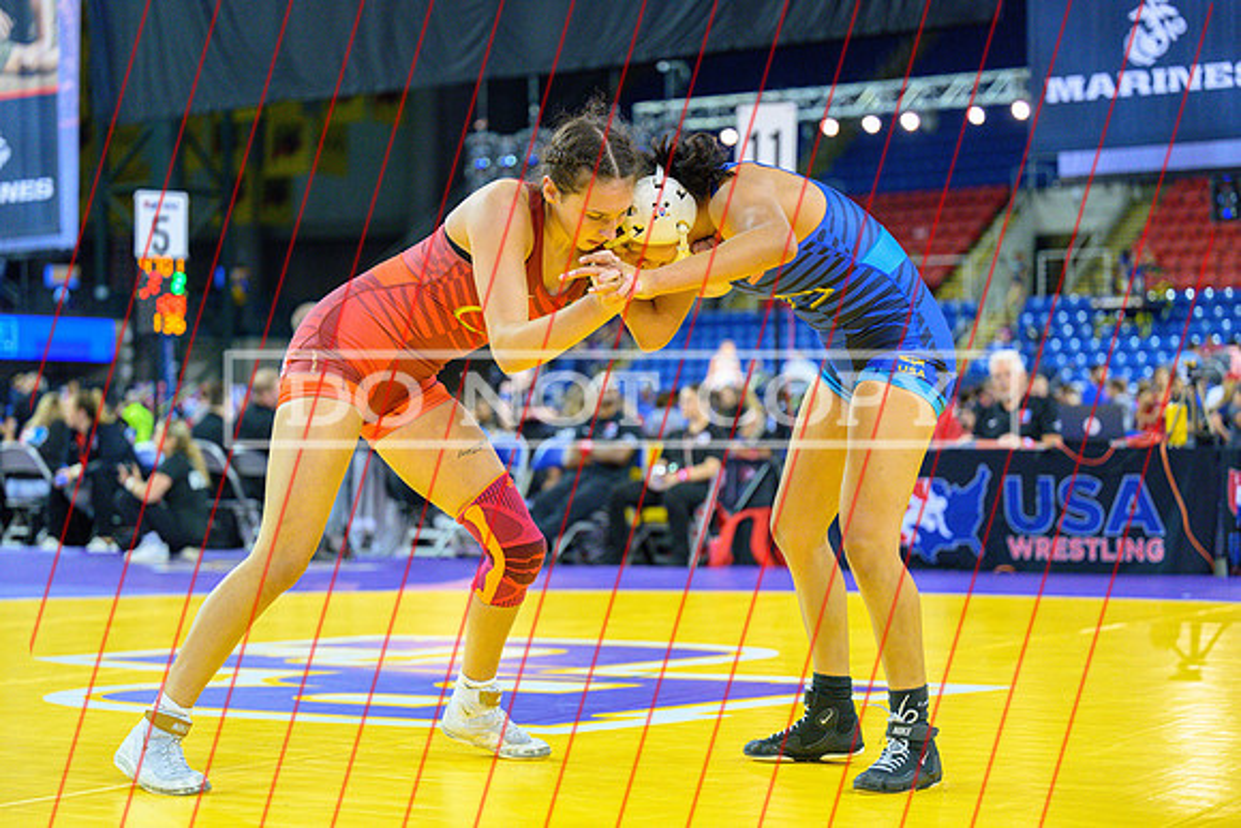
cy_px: 414
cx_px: 620
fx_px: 2414
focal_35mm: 70
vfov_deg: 19.5
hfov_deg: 28.8
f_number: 2.8
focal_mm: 70
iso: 3600
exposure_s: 1/800
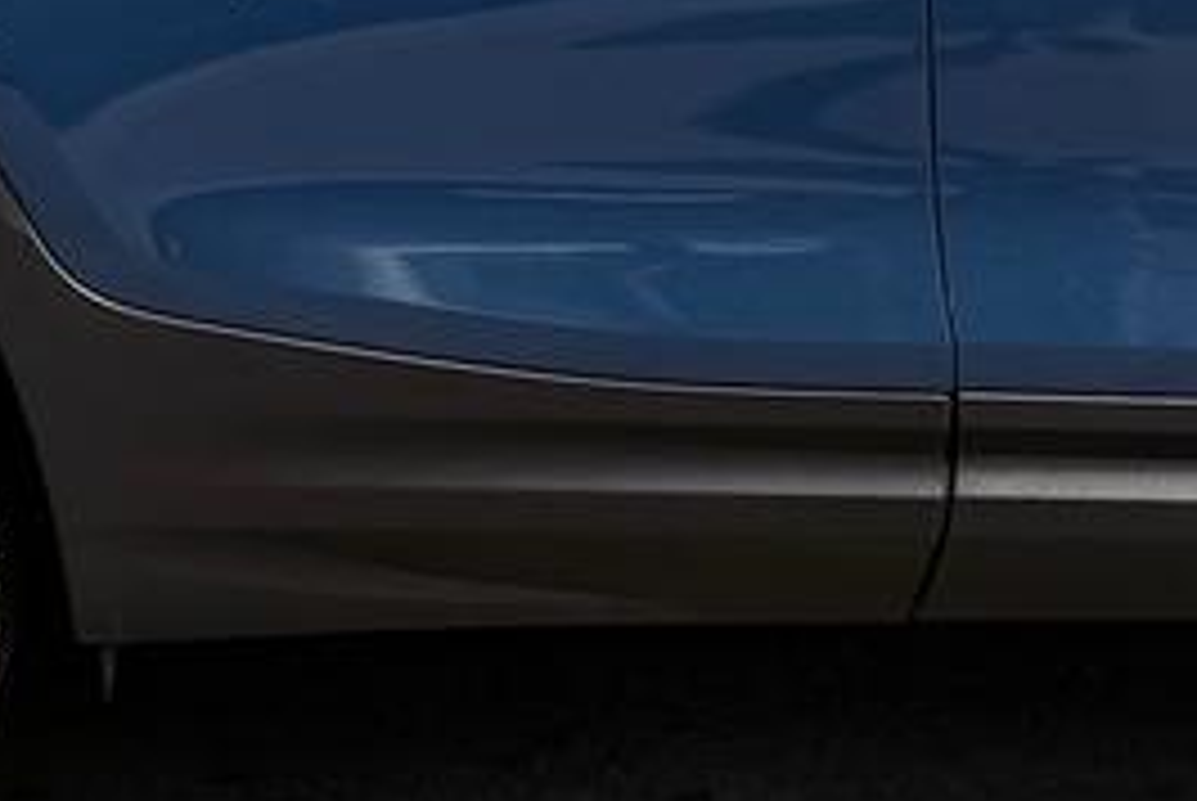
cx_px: 1058
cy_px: -306
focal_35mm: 120
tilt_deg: -4.9
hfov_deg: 16.8
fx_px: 3994
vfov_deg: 11.1
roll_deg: +1.7
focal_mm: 6.76
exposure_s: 1/4405
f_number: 1.78
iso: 80
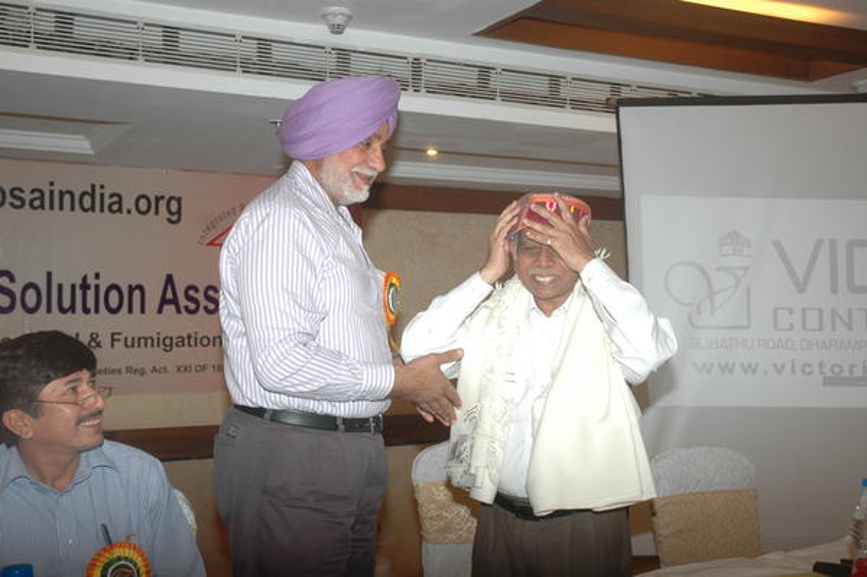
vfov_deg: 30.8
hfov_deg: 45.0
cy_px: 288
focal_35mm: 44
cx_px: 434
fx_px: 1047
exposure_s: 1/60
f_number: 4.5
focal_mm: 29
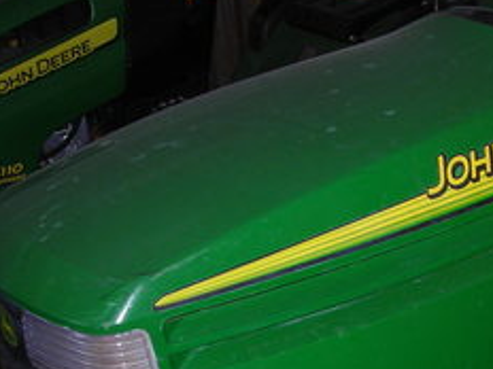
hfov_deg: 21.0
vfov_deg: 16.5
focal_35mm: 89
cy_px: 301
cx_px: 540
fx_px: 1268
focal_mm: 6.3
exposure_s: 1/60.1
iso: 69
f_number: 3.2
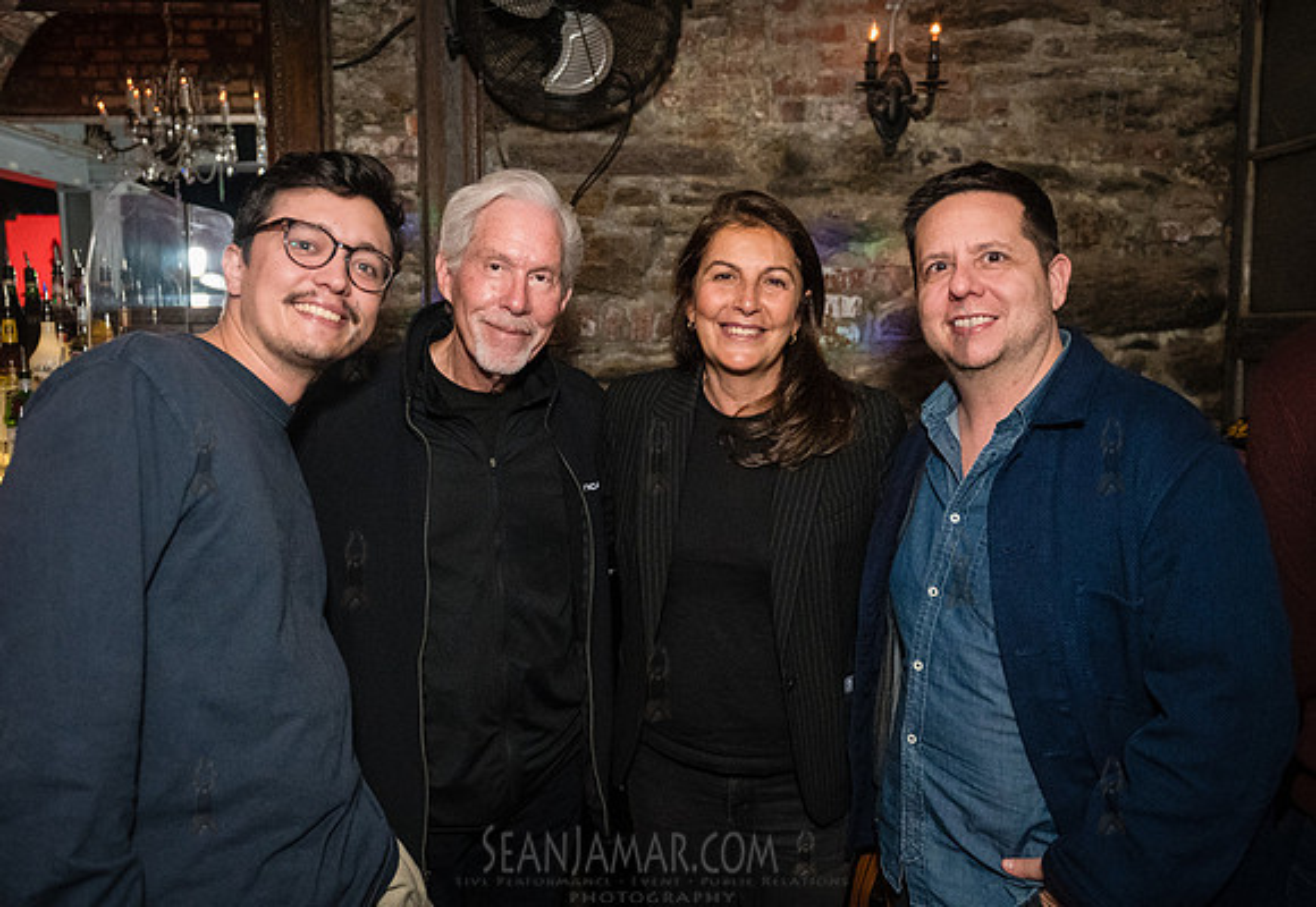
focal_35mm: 29
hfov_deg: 63.8
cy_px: 445
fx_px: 1054
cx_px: 599
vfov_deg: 46.6
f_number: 3.2
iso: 12800
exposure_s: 1/320
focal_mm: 24
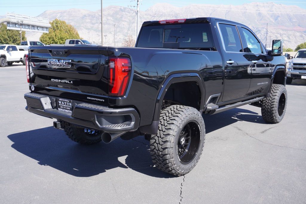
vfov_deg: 36.9
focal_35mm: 36
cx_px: 153
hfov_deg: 53.1
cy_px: 102
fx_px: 306
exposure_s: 1/100
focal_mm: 24
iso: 100
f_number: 7.1
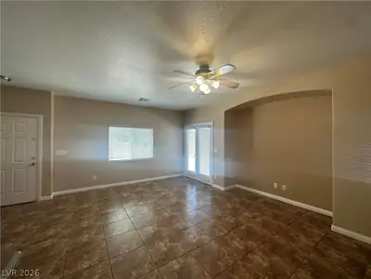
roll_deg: -1.5
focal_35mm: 14
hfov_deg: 102.1
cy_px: 140
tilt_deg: +0.7
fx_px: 150
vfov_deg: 85.7
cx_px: 186
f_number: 2.2
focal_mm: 2.22
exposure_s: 1/120
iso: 50
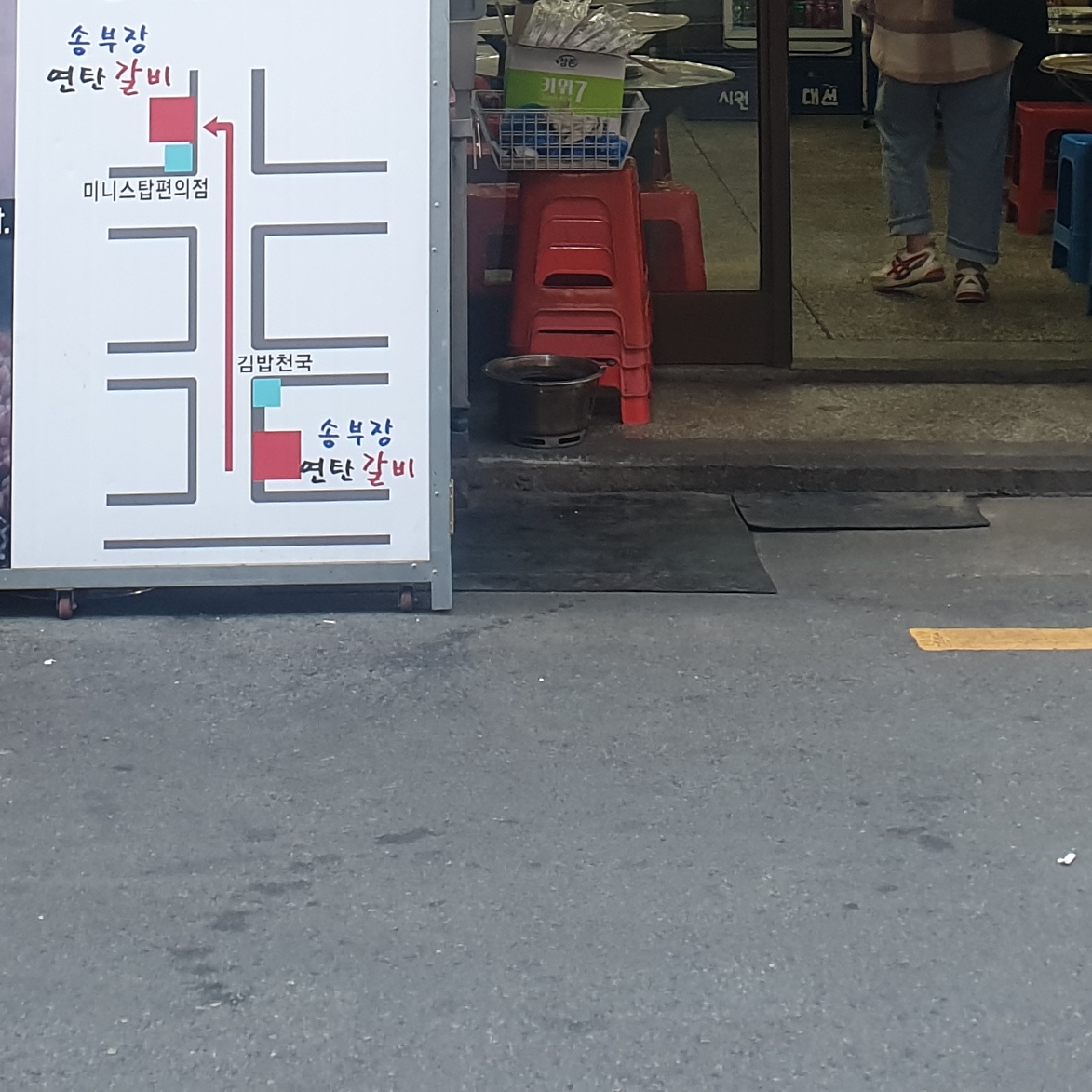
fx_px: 2820
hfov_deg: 21.9
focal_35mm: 79
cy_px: -315
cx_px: 489
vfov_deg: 20.1
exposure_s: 1/60
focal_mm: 4.3
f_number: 2.4
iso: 100
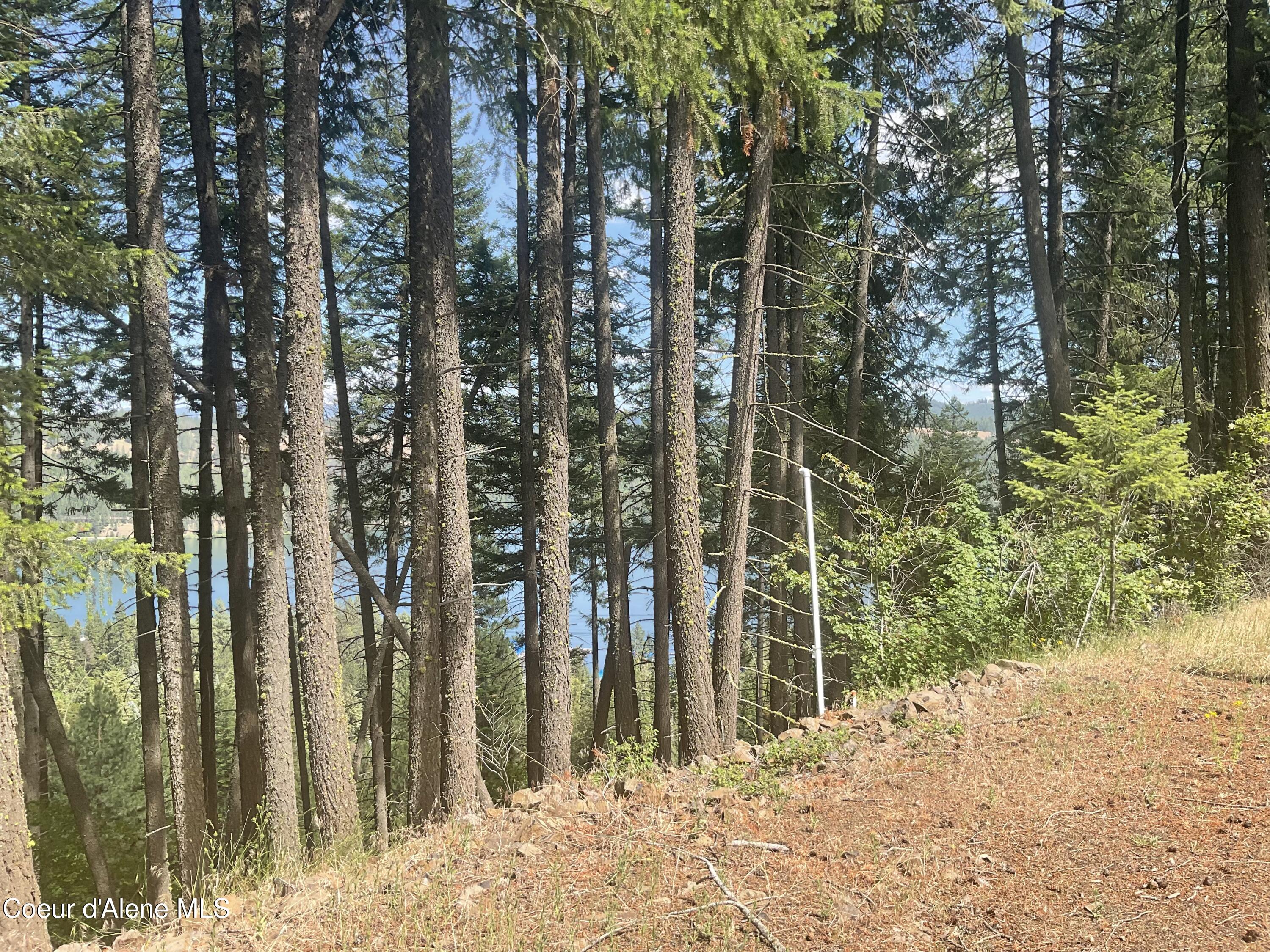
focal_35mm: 29
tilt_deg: -1.5
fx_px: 1064
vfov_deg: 48.2
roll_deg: -0.6
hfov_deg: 61.7
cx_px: 635
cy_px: 476
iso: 16
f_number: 1.8
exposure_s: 1/415
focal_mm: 3
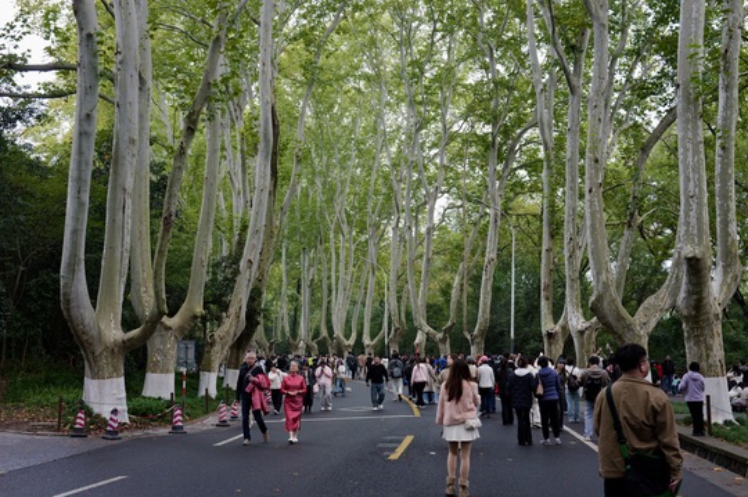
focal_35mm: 43
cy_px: 248
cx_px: 374
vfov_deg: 31.1
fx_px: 893
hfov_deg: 45.5
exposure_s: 1/80
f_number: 5
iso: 1000
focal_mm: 43
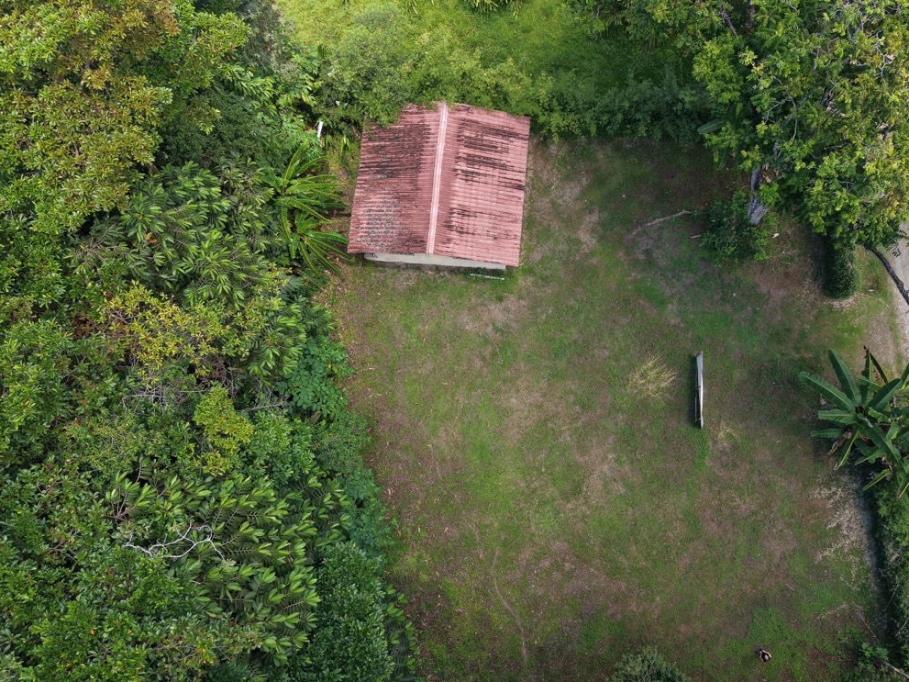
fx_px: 814
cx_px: 555
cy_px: 341
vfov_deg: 45.4
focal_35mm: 31
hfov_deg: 57.8
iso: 100
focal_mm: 8.67
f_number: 1.8
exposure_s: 1/800
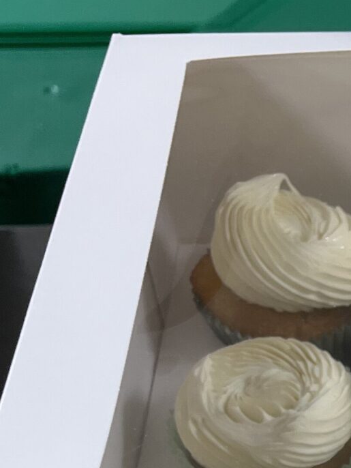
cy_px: 752
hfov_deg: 13.7
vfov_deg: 17.6
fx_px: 1311
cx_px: 622
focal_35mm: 97
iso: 80
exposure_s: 1/120
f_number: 1.6
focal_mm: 5.1
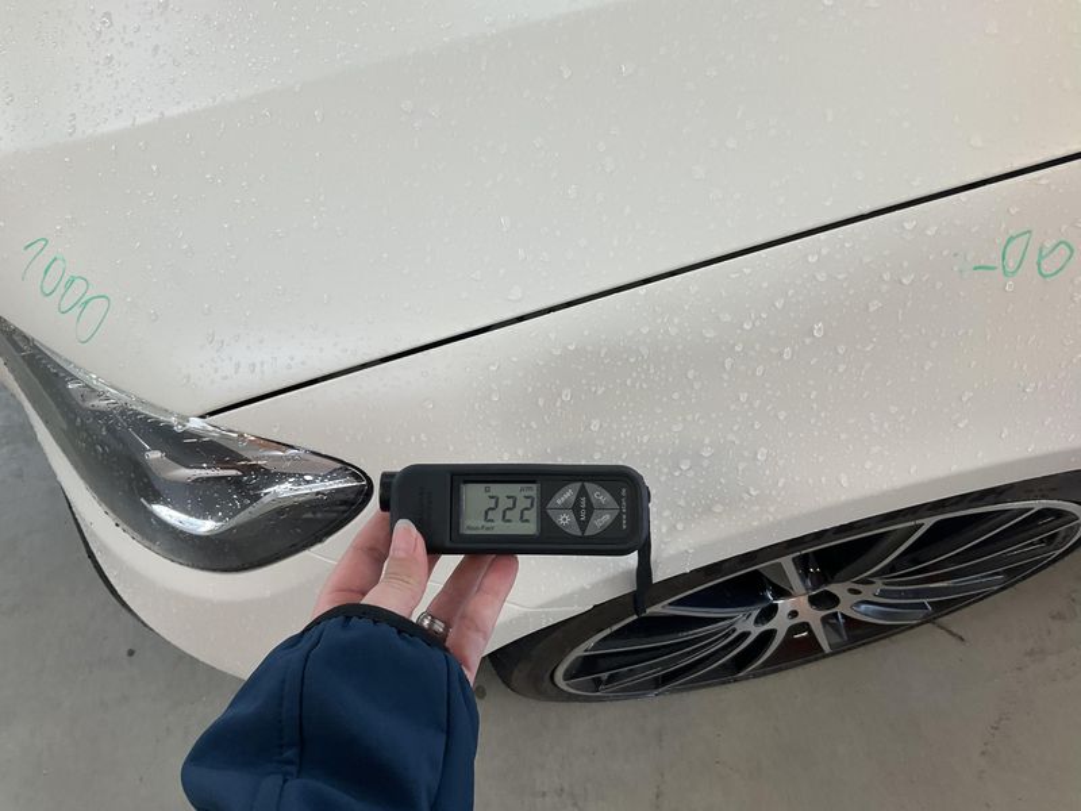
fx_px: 906
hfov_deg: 61.7
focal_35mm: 29
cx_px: 540
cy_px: 406
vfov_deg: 48.2
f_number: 1.8
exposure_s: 1/100
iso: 64
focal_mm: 3
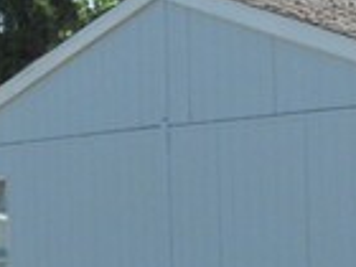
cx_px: 786
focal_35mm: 278
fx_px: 2859
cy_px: 440
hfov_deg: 6.8
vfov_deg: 5.3
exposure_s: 1/400
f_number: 3.9
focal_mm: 6.9
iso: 80
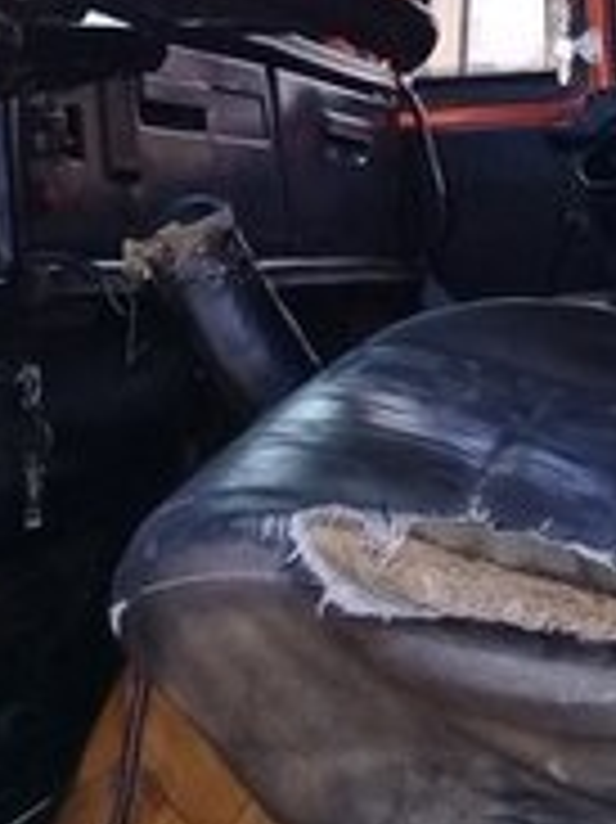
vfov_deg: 21.1
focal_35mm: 84
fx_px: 1995
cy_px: -257
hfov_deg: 17.5
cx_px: 418
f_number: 2.2
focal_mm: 3.3
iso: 50
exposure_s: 1/140
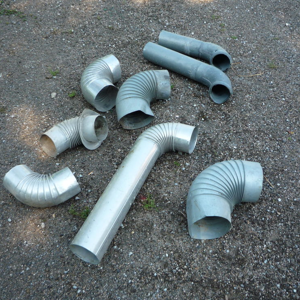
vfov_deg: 46.0
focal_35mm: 36
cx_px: 156
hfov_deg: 46.0
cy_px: 151
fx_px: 353
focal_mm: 5.2
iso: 100
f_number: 3.5
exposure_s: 1/100
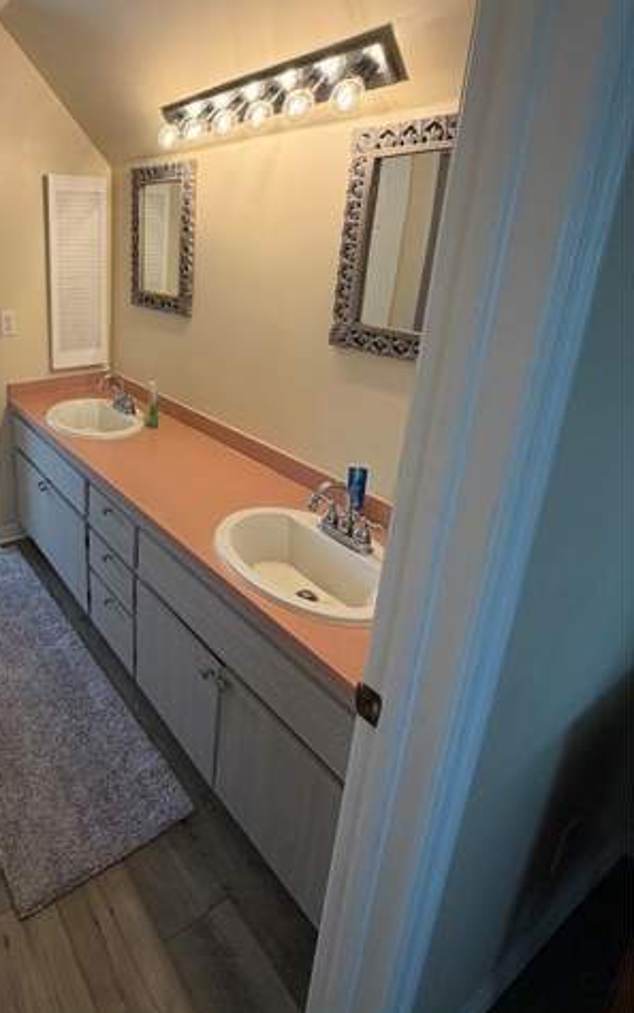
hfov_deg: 55.3
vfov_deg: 83.7
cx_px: 124
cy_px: 392
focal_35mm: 20
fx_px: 553
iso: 160
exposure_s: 1/120
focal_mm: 2.22
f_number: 2.2
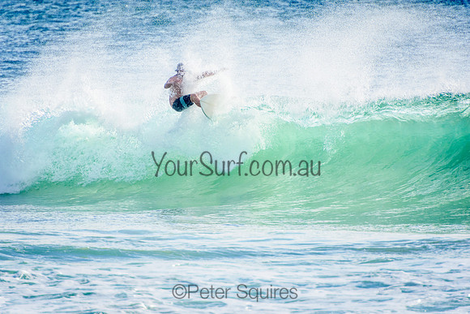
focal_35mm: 600
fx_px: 7835
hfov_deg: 3.4
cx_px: 235
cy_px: 157
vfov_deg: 2.3
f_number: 5.6
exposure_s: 1/2000
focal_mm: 400
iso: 400
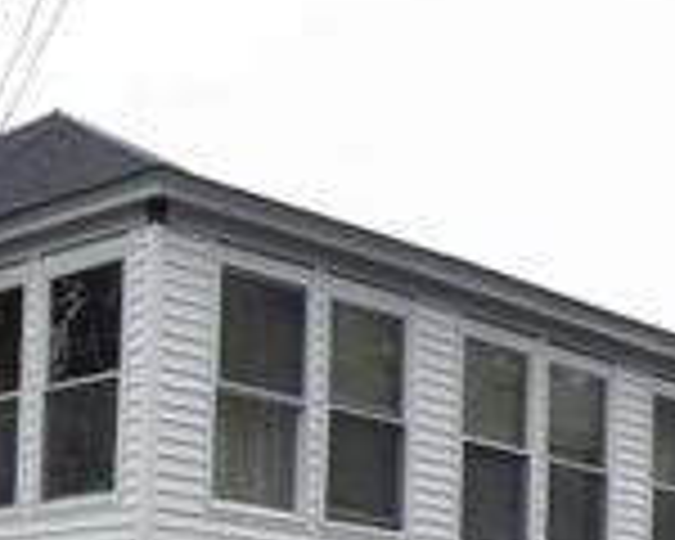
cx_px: -194
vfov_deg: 15.7
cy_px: 772
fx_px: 1818
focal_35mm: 91
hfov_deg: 19.5
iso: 125
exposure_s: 1/320
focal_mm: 4.9
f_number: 4
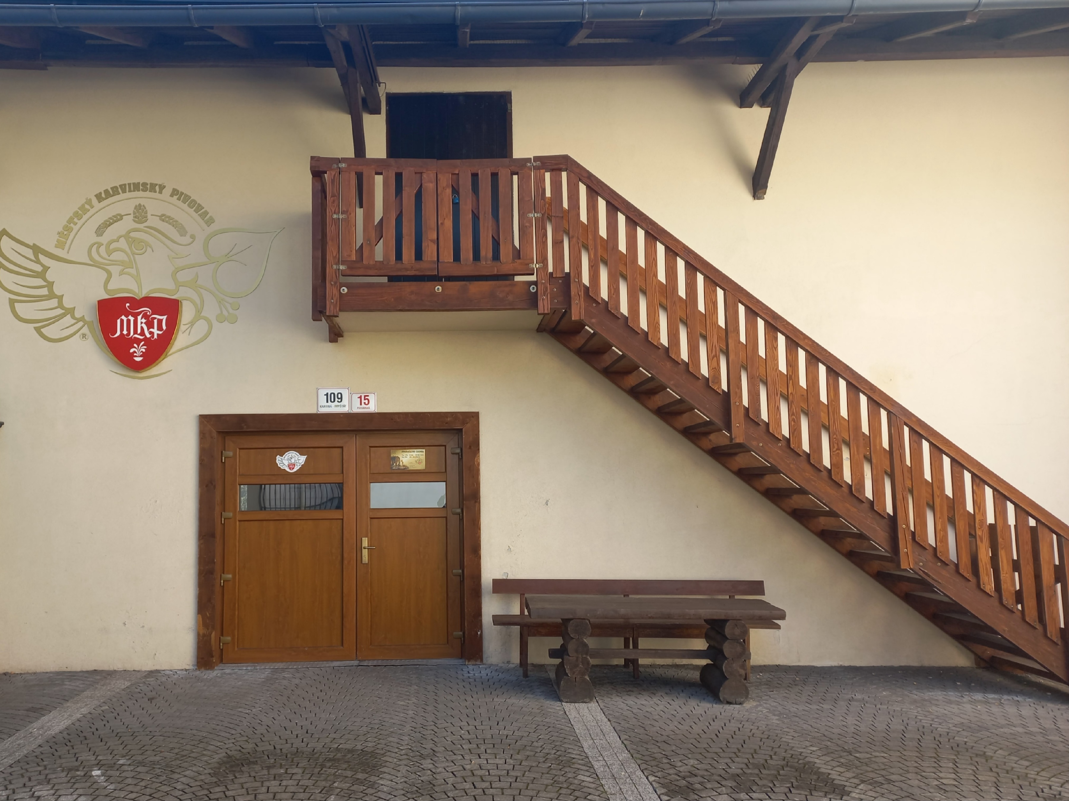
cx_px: 534
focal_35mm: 25
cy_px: 400
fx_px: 772
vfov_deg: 54.9
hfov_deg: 69.4
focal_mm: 4.6
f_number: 1.8
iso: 25
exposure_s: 1/130
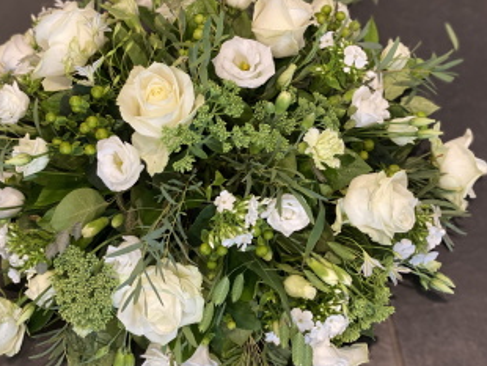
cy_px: 171
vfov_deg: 22.0
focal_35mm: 67
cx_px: 189
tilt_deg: -64.3
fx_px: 943
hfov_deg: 28.9
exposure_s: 1/33
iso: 125
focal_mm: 6
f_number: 2
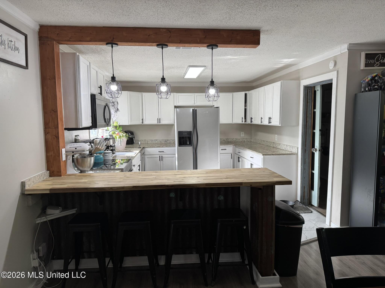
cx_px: 192
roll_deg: +0.6
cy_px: 144
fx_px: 267
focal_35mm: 24
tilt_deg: -5.2
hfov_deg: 71.6
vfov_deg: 56.8
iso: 125
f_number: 1.78
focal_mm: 6.76
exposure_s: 1/120
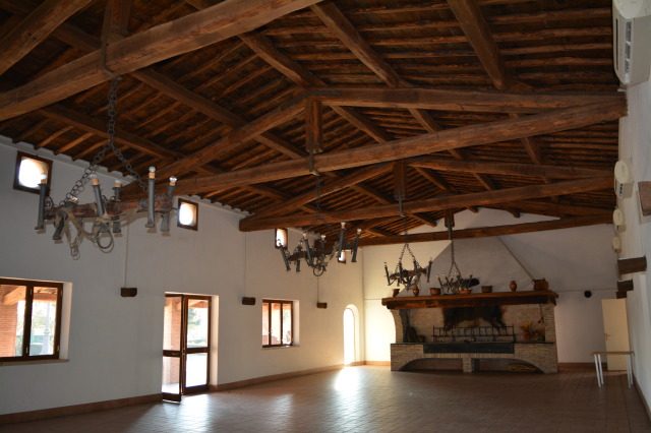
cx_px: 326
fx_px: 488
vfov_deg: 47.9
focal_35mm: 27
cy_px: 216
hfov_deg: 67.4
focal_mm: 18
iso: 400
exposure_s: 1/60
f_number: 3.5
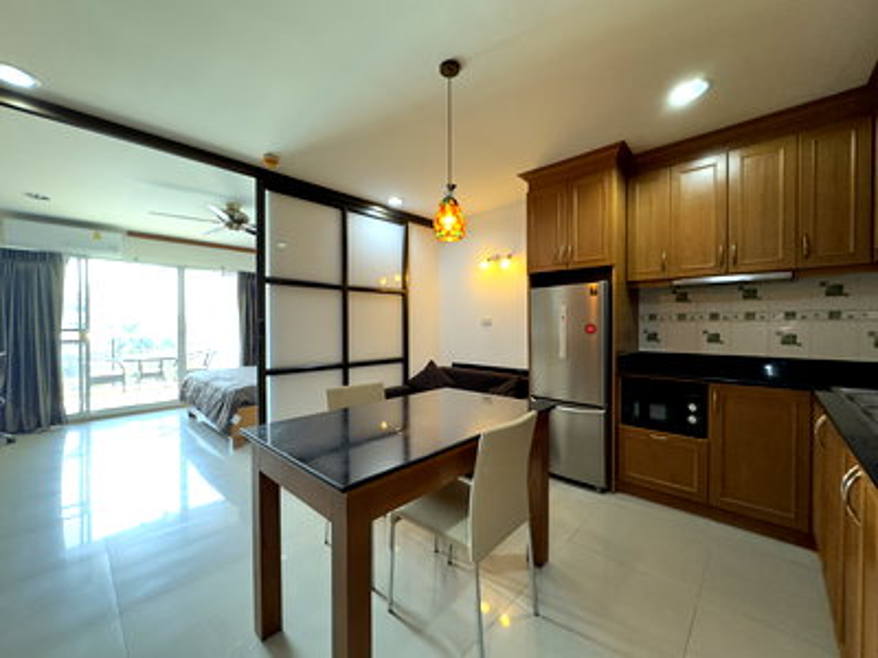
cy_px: 329
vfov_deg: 85.7
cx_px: 439
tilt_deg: -0.2
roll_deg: +0.0
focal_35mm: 14
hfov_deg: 102.1
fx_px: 355
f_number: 2.2
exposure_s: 1/100
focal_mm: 2.22
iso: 250
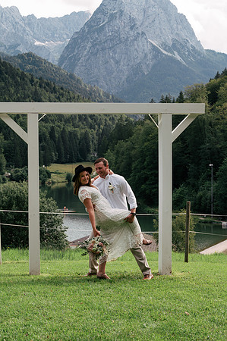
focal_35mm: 70
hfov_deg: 19.4
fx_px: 664
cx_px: 114
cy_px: 170
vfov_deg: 28.9
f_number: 13
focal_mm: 70
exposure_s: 1/250
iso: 500
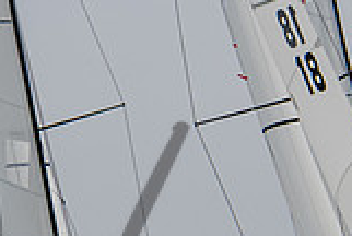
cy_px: 464
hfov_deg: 1.9
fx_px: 10707
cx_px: 302
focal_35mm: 1093
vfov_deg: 1.3
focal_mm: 185
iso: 400
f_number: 6.3
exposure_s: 1/3200
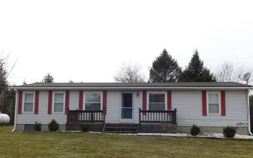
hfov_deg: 50.4
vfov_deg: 32.7
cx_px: 127
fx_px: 269
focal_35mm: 39
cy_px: 96
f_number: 3.5
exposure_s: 1/800
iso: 125
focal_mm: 6.3
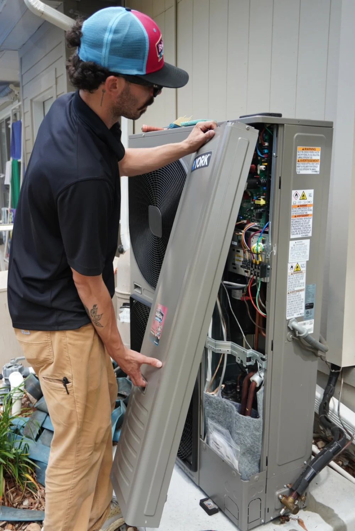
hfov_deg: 41.8
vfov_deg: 59.5
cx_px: 178
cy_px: 266
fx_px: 465
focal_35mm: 32
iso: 100
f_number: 4
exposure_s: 1/160
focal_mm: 21
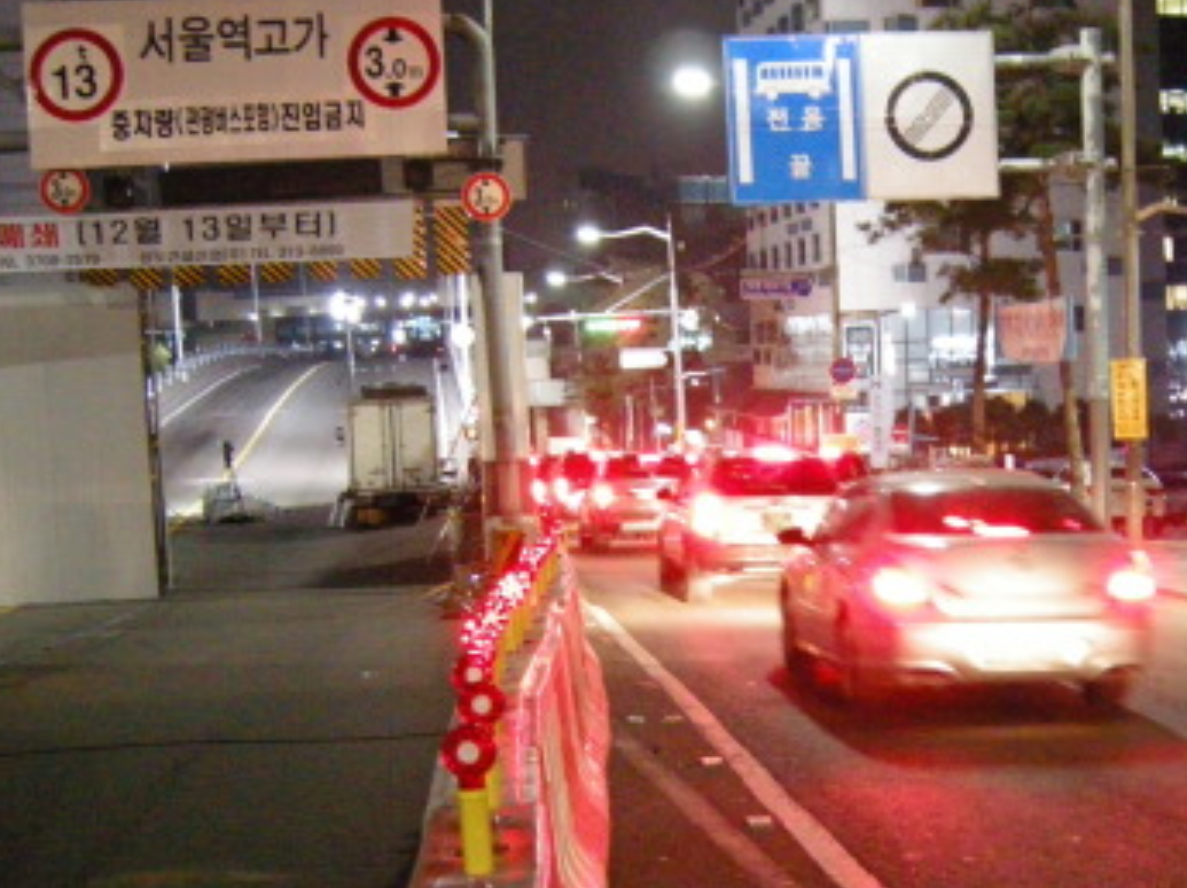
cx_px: 898
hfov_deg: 28.9
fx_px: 2261
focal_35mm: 66
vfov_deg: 21.9
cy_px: 707
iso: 800
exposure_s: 1/8.4
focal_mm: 7.5
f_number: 2.7
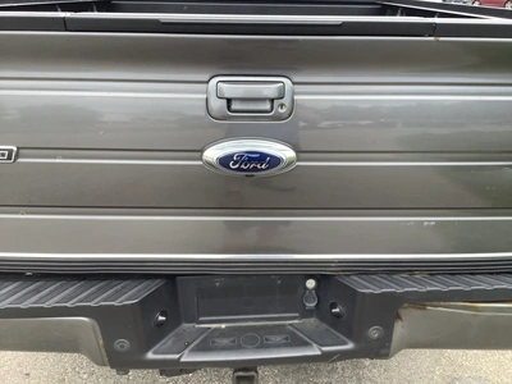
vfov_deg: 45.4
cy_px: 192
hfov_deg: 58.4
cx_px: 256
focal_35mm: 31
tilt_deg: -24.9
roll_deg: -1.2
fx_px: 459
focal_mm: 3.3
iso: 25
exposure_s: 1/206
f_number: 2.4
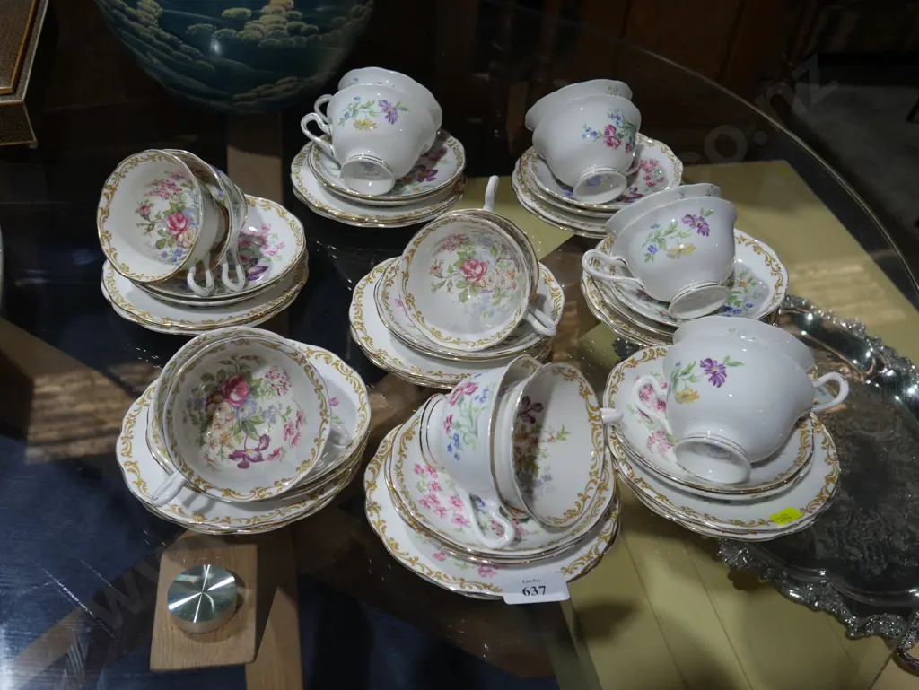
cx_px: 460
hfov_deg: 49.0
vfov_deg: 37.8
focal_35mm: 38
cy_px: 345
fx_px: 1009
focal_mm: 19
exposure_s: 1/100
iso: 200
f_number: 4.5
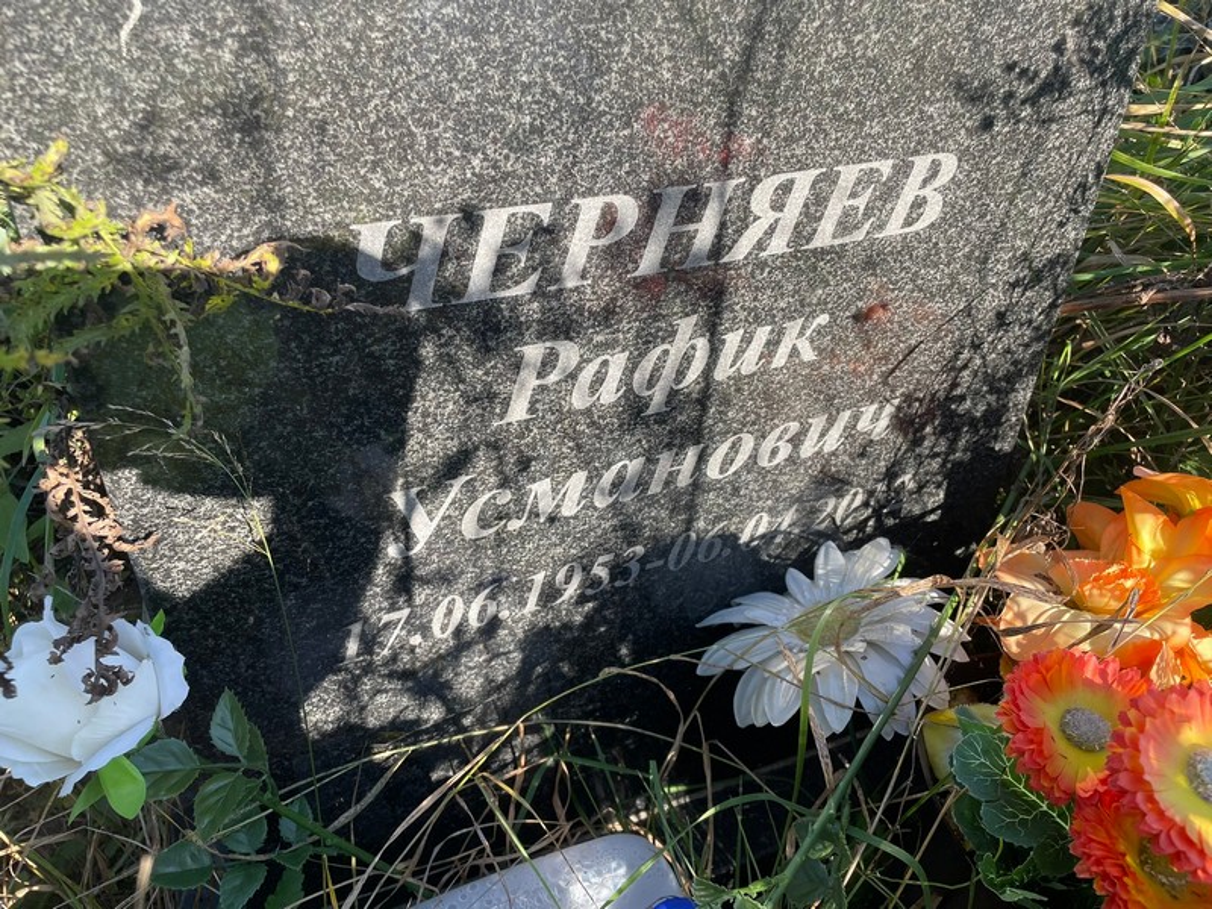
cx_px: 606
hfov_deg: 67.3
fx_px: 910
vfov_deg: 53.1
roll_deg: -2.1
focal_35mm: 26
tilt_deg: -31.1
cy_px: 454
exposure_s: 1/596
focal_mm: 4.2
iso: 32
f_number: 1.6
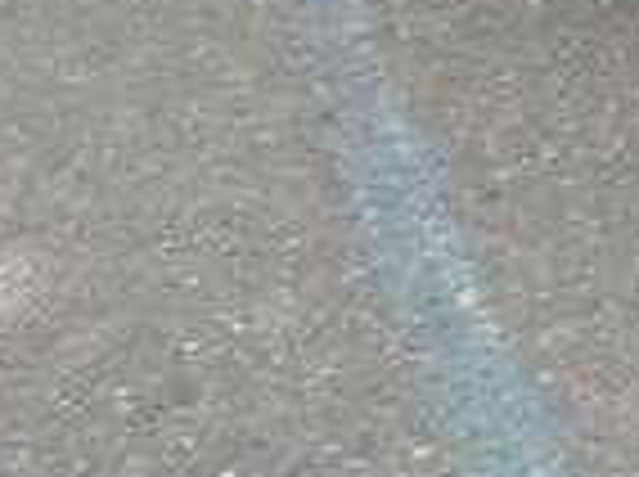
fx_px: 2488
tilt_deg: -11.3
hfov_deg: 13.6
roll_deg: +1.5
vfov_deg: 10.0
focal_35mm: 135
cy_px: -538
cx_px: 999
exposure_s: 1/628
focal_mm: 4.15
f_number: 2.2
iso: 32
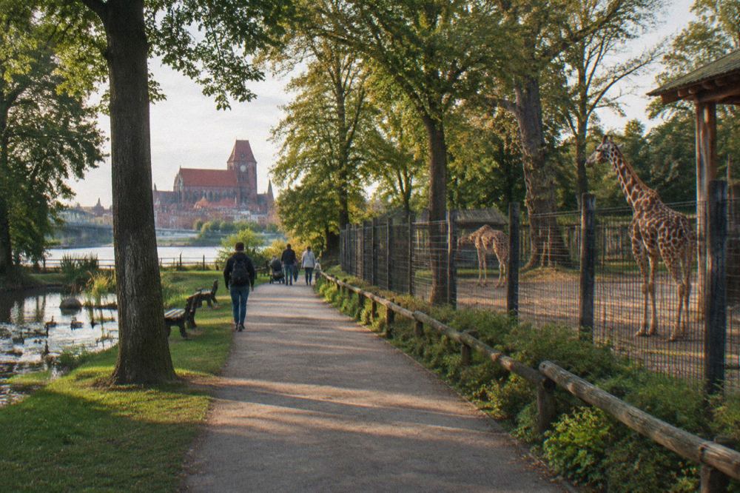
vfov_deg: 53.1
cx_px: 370
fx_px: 493
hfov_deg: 73.8
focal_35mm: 24
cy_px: 246
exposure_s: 1/800
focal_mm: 24
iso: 500
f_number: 7.1
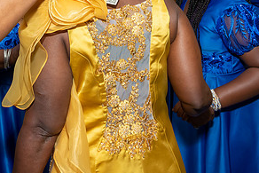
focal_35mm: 65
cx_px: 72
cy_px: -31
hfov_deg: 30.5
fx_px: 468
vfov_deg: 19.8
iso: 500
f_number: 6.3
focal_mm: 17
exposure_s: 1/250
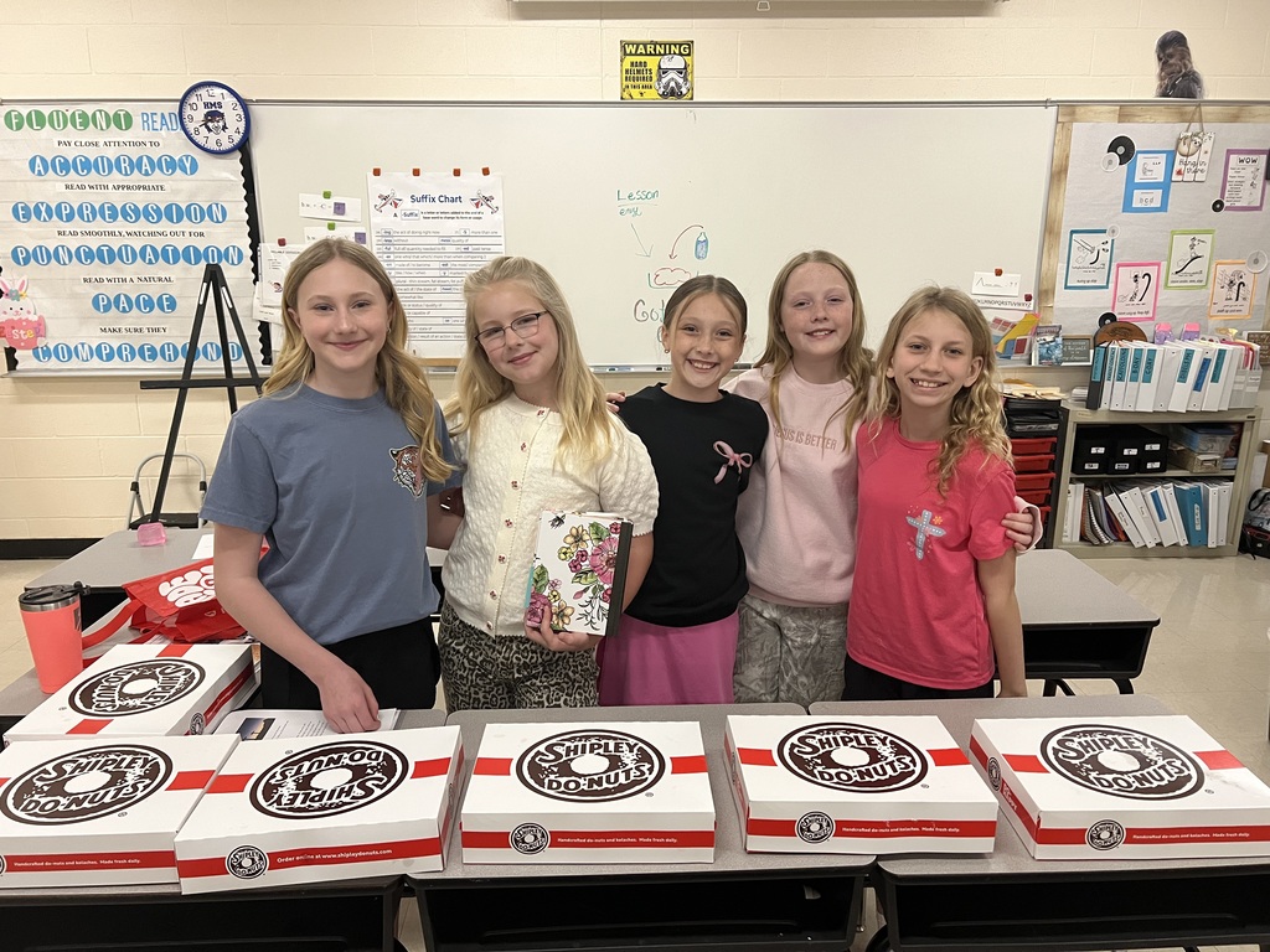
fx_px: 954
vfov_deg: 53.1
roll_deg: +0.3
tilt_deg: -14.7
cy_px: 476
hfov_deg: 67.3
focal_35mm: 26
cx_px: 635
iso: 320
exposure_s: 1/60
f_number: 1.5
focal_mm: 5.7
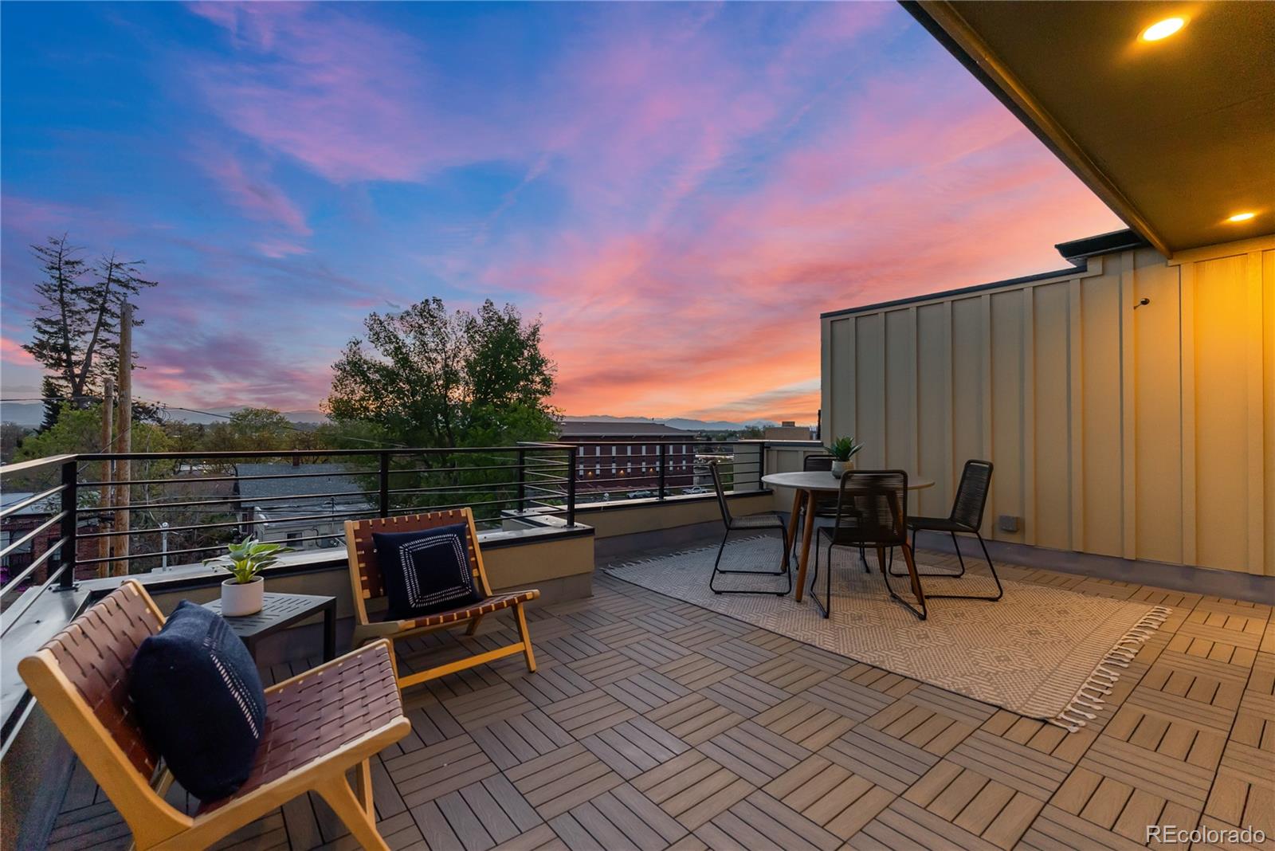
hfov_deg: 96.7
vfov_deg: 73.8
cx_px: 638
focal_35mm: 16
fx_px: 567
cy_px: 426
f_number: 4
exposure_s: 1/125
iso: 640
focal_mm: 16
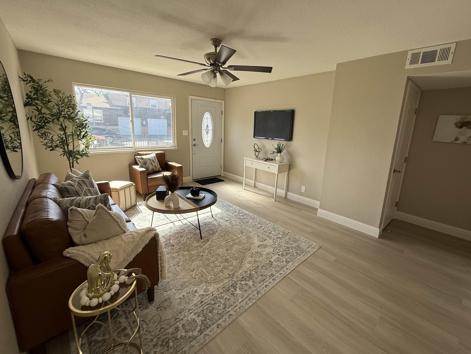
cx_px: 248
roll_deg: -2.5
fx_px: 204
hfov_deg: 98.1
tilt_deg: -11.0
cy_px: 168
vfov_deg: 81.7
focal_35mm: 15
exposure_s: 1/271
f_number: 2.2
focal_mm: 2.22
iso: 64
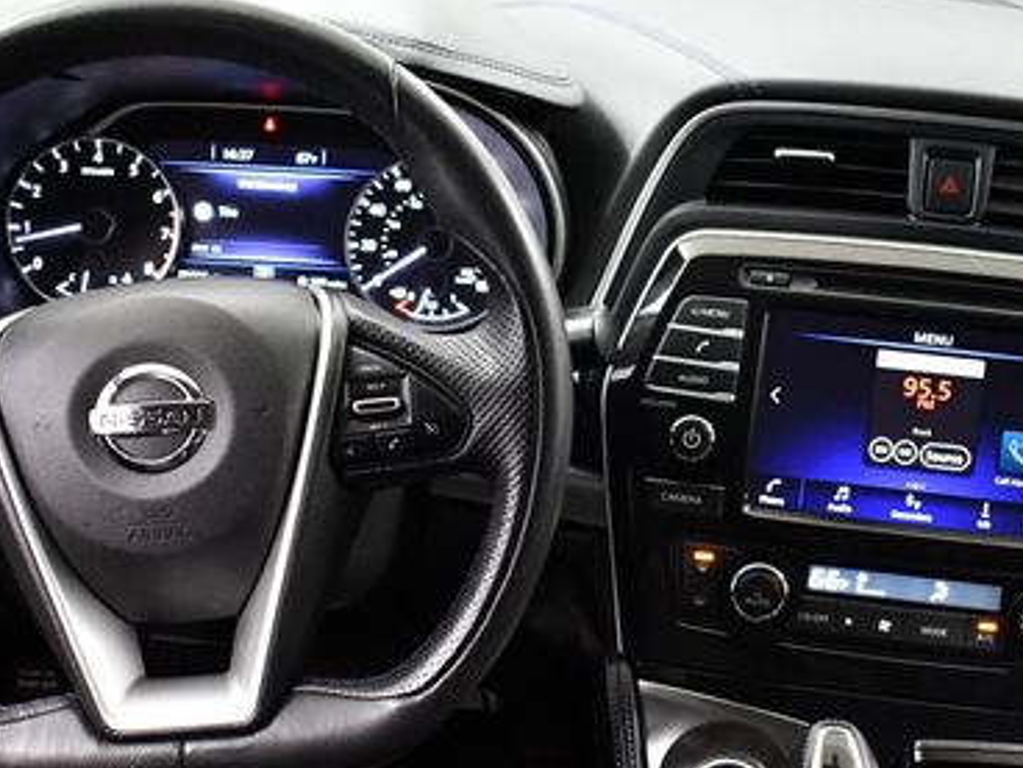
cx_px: 525
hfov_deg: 29.0
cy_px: 584
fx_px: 1980
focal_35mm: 67
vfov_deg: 21.7
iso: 4000
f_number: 3.5
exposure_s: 1/60
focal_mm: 20
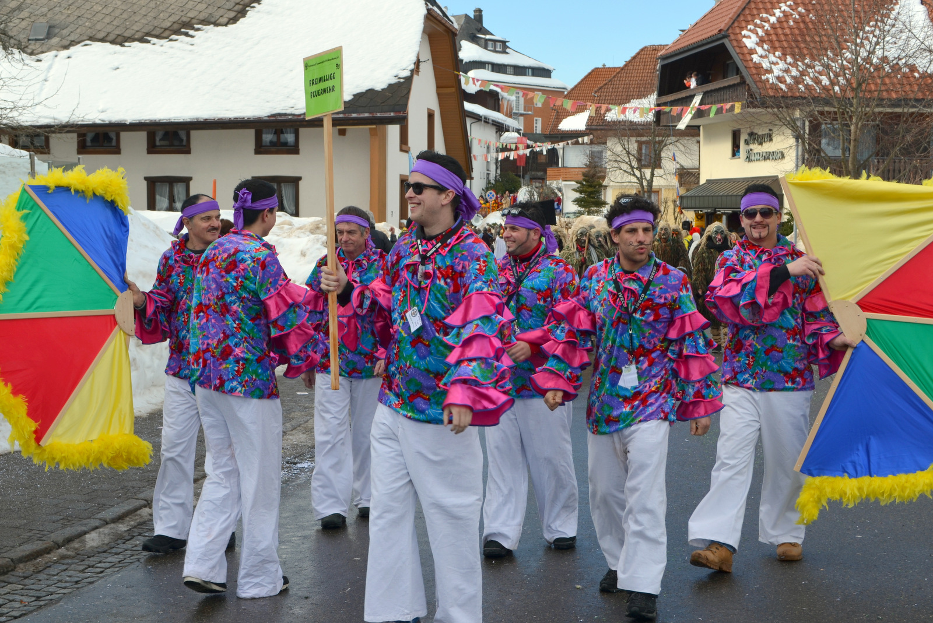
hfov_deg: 38.9
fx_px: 1323
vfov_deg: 26.5
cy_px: 312
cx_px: 466
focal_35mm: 51
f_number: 10
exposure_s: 1/200
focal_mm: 34
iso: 100
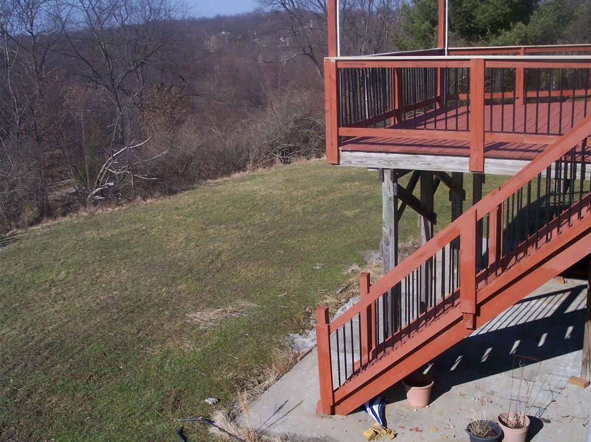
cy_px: 214
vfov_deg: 35.9
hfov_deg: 46.8
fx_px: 682
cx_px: 310
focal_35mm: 40
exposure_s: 1/700
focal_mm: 8
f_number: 4.8
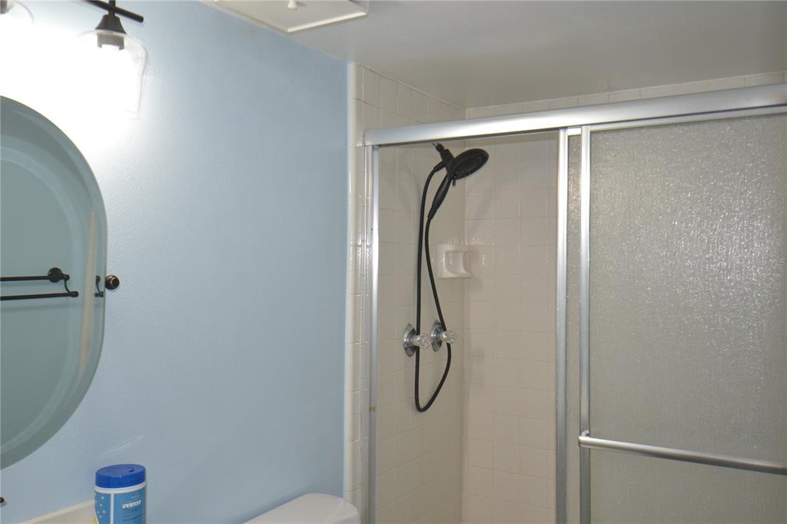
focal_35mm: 33
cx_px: 394
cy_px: 262
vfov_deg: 39.9
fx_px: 721
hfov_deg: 57.2
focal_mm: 22
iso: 640
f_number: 4.5
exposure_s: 1/60
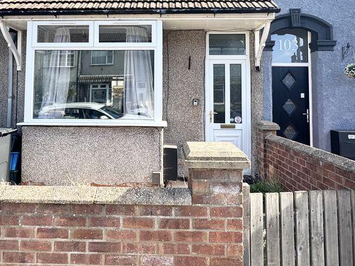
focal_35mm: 27
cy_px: 84
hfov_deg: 65.1
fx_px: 277
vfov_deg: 50.2
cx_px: 156
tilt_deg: +3.0
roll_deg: -0.2
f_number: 2.2
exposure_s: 1/412
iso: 40
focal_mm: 2.22
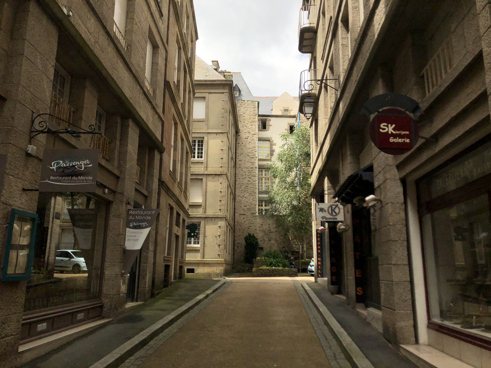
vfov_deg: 49.7
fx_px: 397
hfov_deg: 63.4
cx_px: 246
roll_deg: +0.0
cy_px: 184
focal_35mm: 28
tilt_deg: +12.6
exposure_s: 1/3472
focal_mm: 4
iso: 20
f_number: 1.8
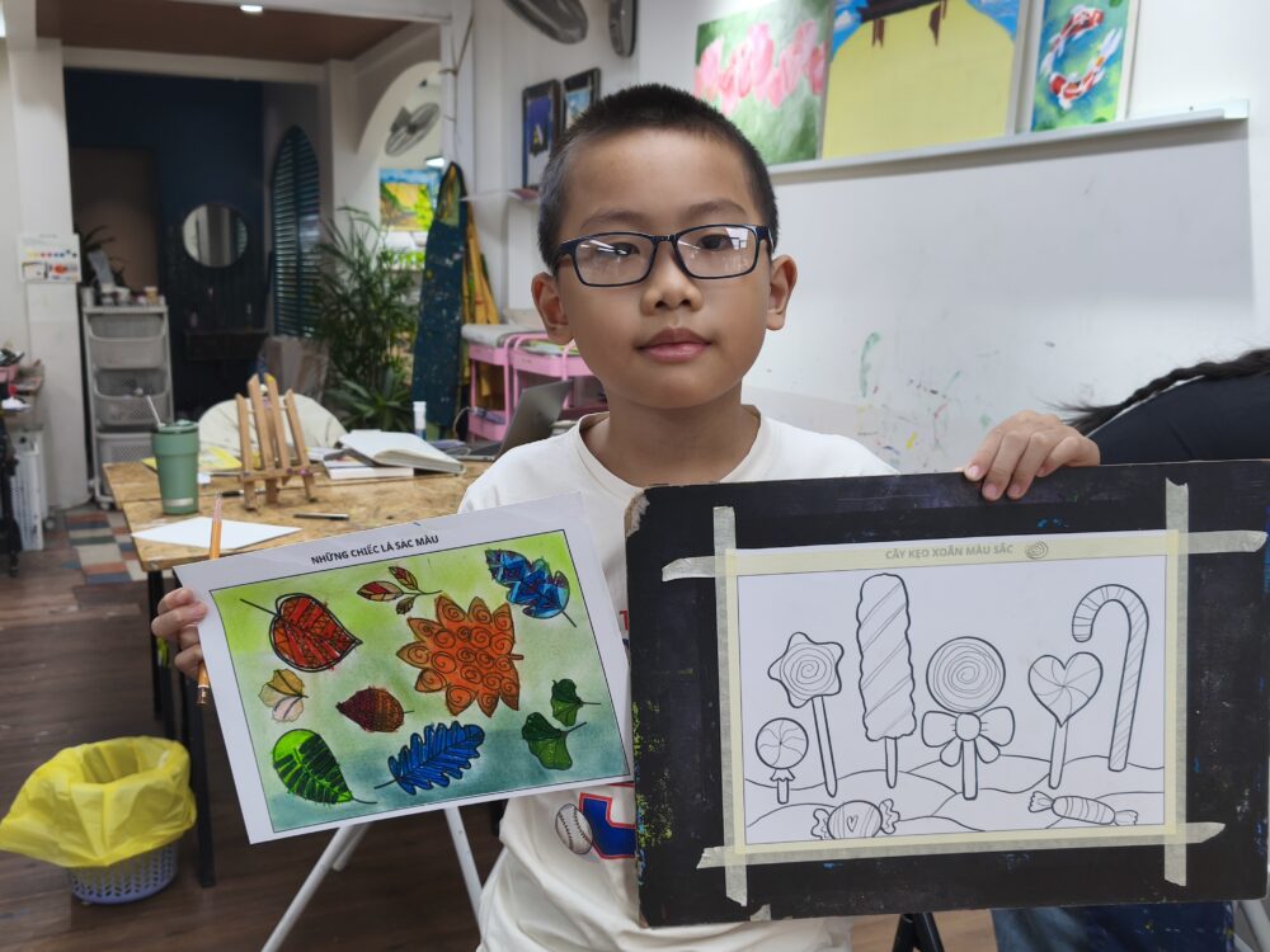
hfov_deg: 52.6
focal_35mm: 35
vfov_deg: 40.7
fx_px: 1284
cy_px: 476
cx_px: 635
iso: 80
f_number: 1.7
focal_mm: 5.35
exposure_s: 1/135
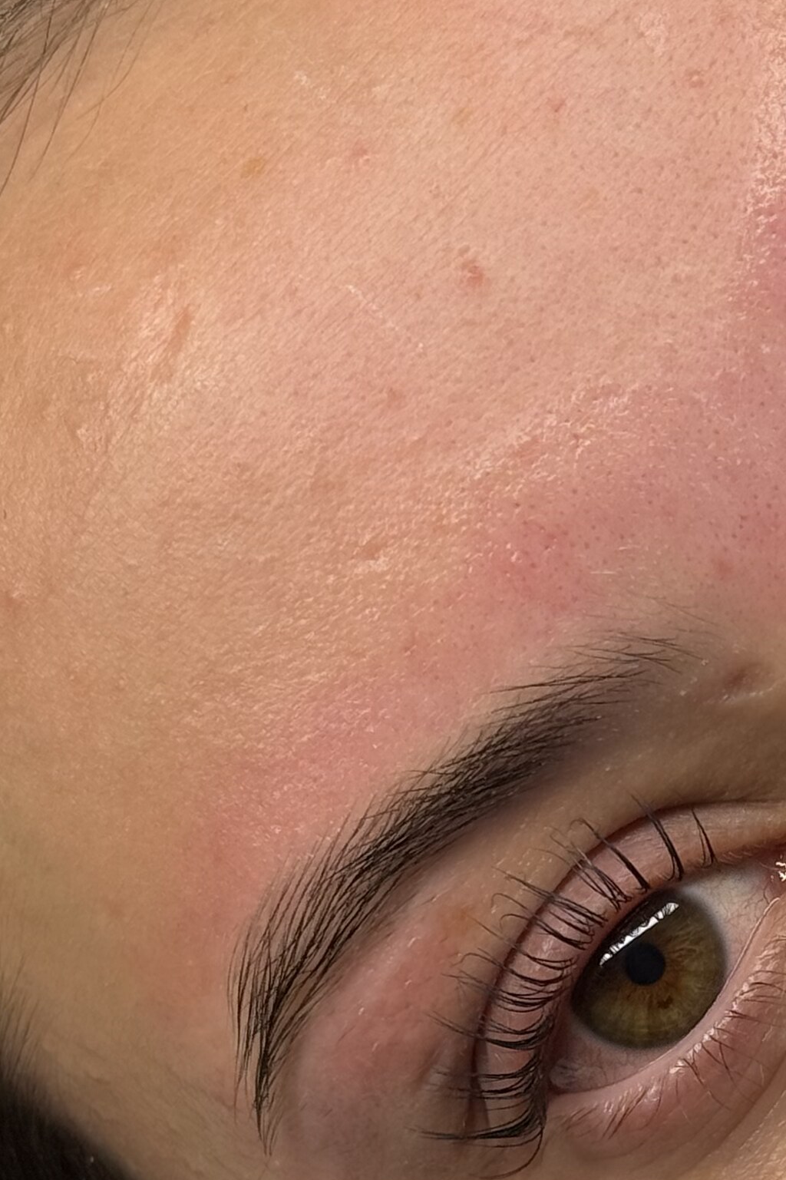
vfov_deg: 15.6
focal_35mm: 131
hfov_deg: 10.3
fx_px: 4292
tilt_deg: -72.1
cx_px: 903
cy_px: 869
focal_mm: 6.76
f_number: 1.78
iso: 50
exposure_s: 1/128
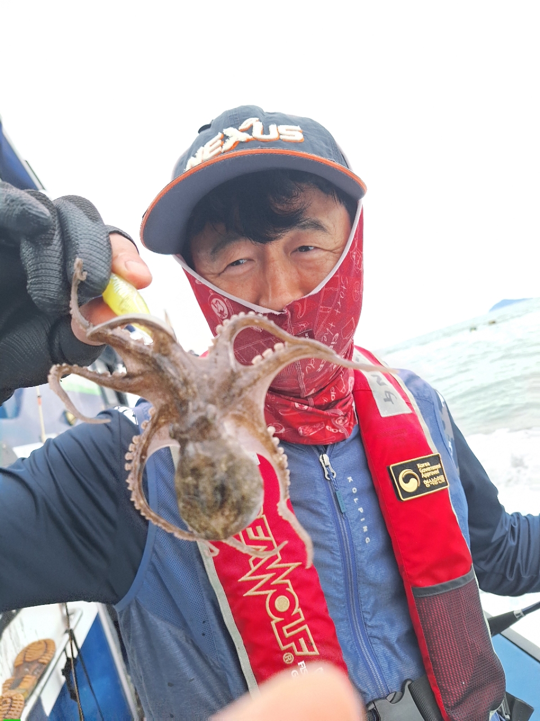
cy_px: 360
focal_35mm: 23
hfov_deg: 58.9
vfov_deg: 73.9
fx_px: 478
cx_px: 270
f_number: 1.8
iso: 40
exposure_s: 1/314
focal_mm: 5.54
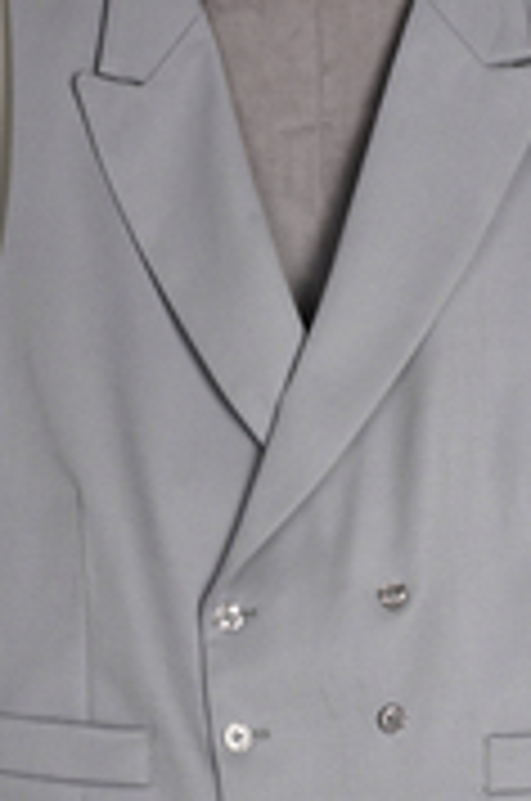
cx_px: 286
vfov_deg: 19.5
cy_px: 484
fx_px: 2332
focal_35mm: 105
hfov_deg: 13.0
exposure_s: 1/40
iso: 400
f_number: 8
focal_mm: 32
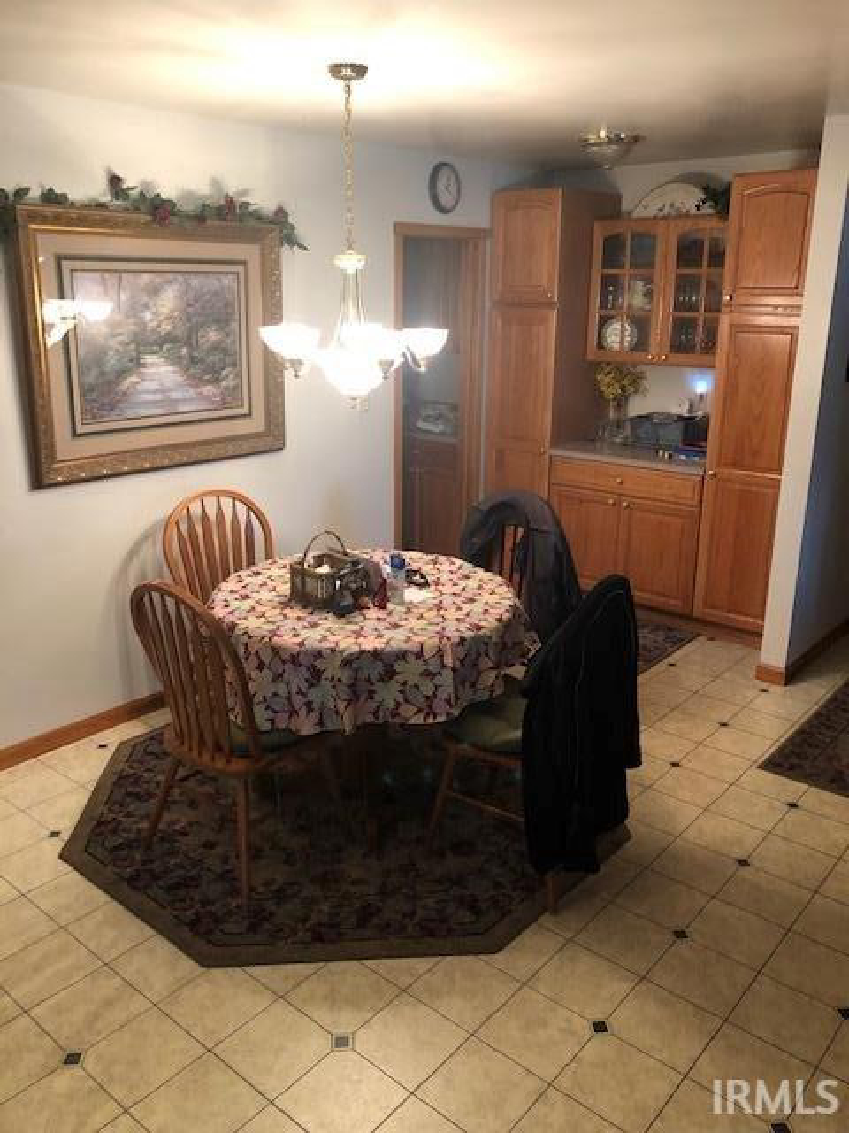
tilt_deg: -15.2
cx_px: 424
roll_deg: +1.0
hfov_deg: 49.7
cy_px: 566
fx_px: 916
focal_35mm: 28
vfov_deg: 63.4
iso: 80
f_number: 1.8
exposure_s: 1/15
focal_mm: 3.99
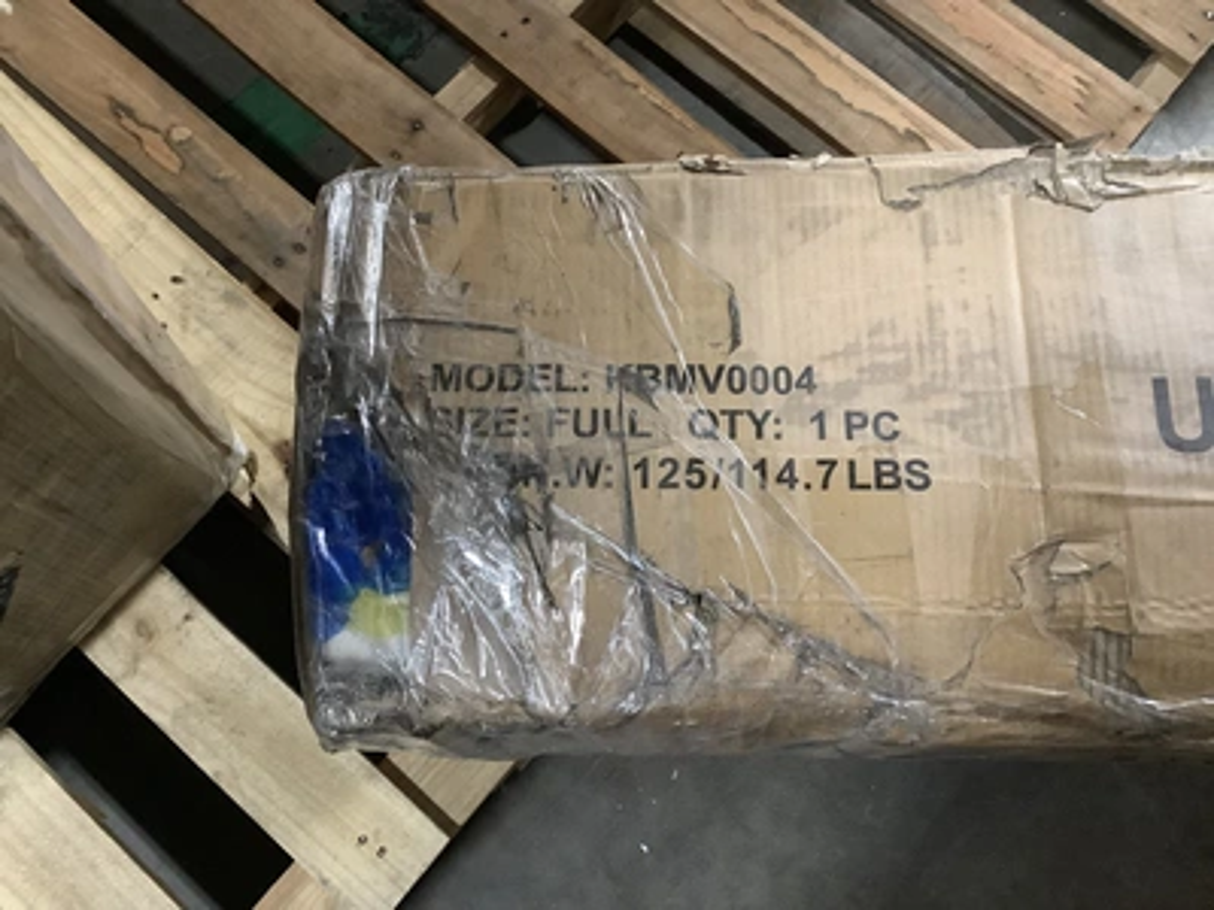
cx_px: 607
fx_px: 1087
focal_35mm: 31
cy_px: 455
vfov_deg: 45.4
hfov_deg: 58.4
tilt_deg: -73.8
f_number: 2.4
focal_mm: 3.3
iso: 500
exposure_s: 1/30
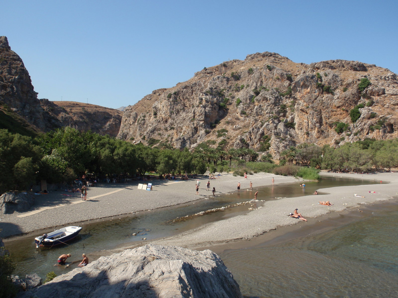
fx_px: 322
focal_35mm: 28
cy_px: 149
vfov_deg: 49.7
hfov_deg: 63.4
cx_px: 199
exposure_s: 1/100
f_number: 8
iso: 64
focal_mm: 5
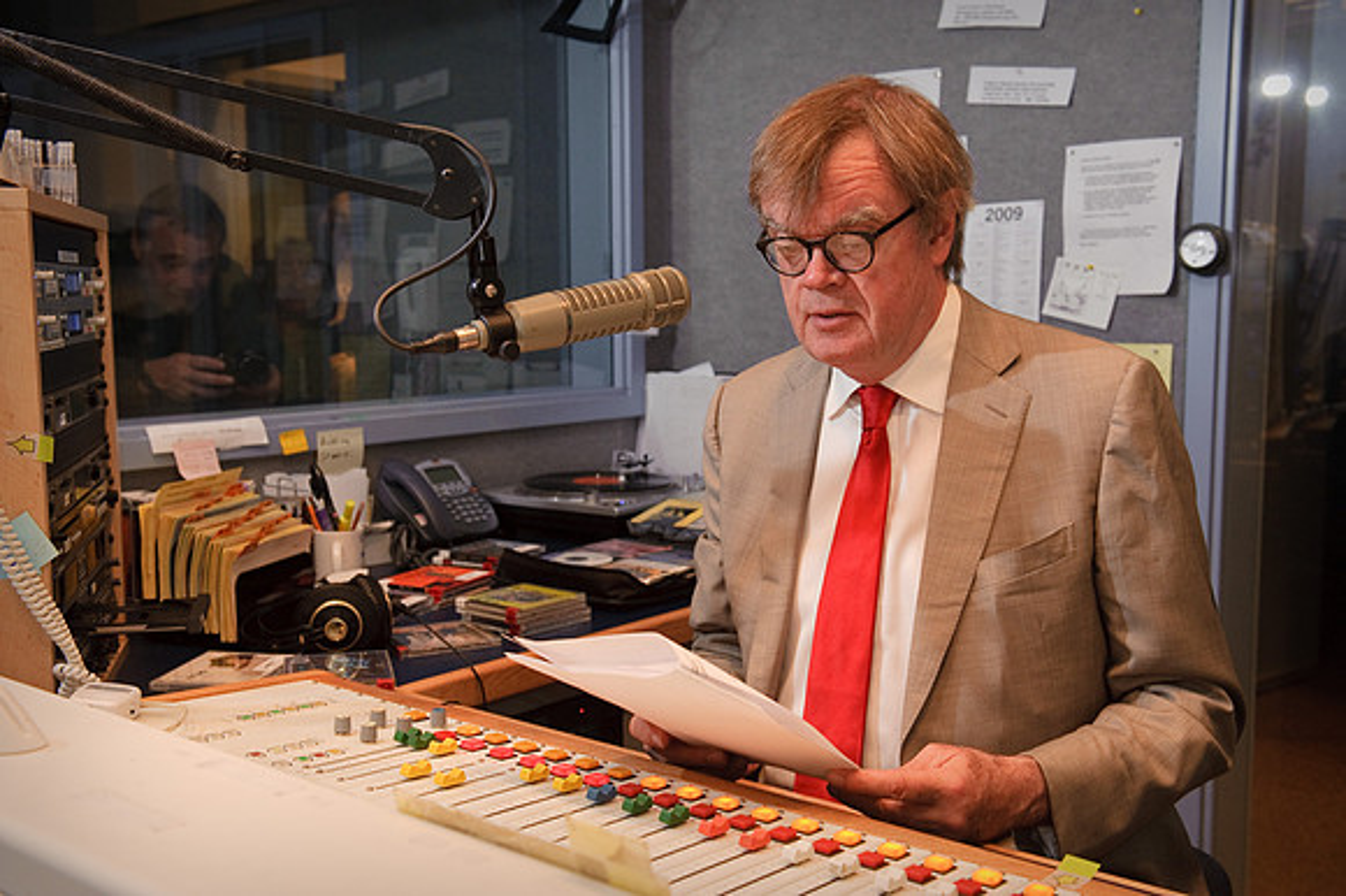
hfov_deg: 50.7
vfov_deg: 35.0
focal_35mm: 38
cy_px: 448
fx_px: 1420
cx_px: 673
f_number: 5.6
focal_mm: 38
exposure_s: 1/60
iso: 1600
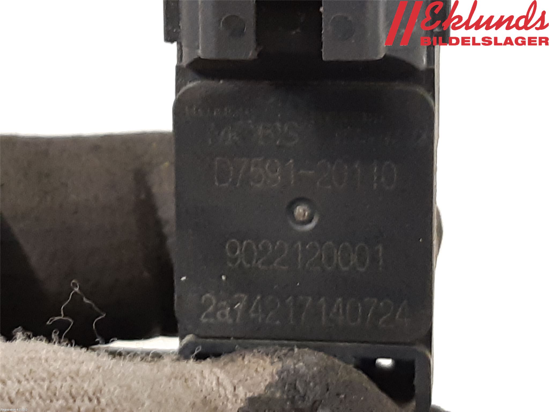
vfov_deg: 53.1
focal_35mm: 26
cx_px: 274
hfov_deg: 67.3
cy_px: 206
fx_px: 412
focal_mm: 3.93
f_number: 1.7
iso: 250
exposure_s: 1/25
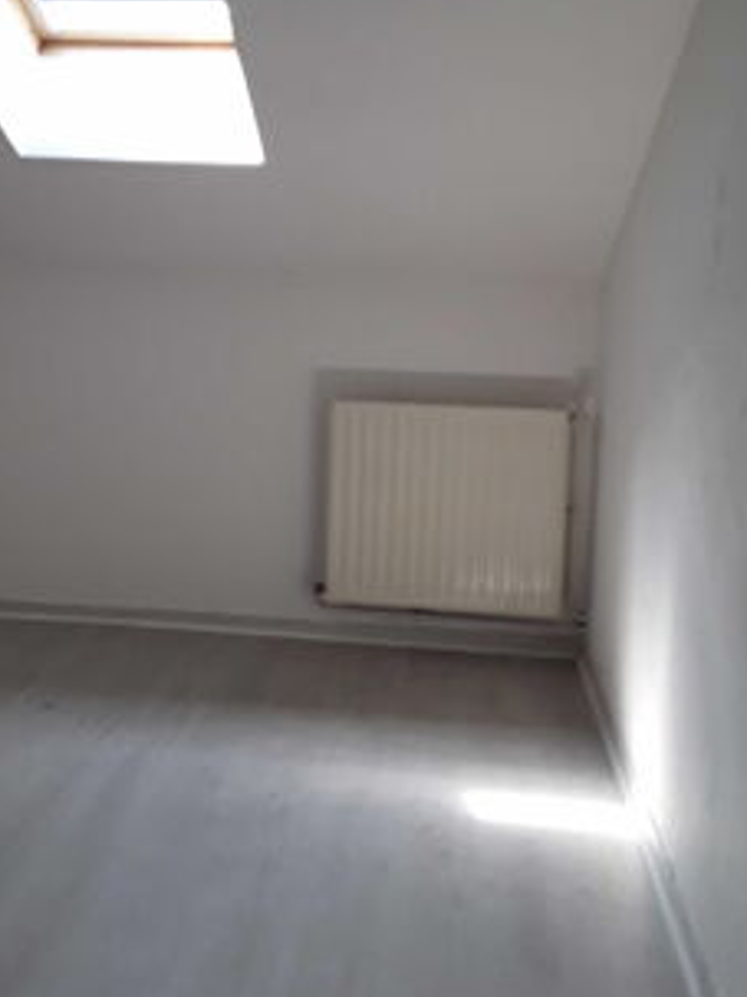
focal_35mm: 38
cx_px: 283
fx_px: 1094
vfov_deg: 48.8
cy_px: 416
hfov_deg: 37.5
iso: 64
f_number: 1.9
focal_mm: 2.91
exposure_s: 1/50
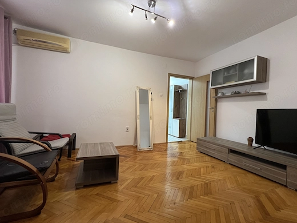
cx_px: 148
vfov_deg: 81.7
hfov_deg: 98.2
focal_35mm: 15
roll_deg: -2.0
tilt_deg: -0.7
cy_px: 113
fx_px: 129
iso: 160
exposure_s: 1/50
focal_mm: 1.57
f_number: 1.8
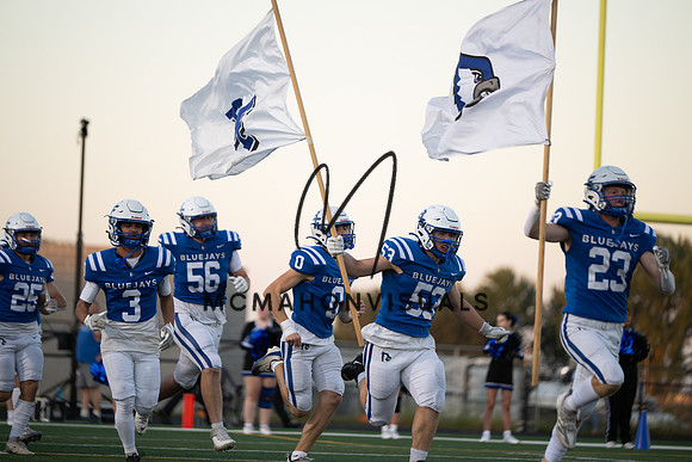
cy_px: 231
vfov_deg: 6.9
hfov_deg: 10.3
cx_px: 346
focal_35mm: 200
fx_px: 3845
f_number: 2.8
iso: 1000
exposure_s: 1/1250
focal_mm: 200
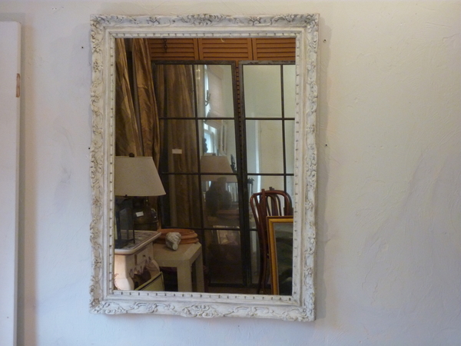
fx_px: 959
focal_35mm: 72
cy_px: 173
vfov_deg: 20.4
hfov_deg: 27.0
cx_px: 230
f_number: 4.1
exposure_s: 1/20
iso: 400
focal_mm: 11.9
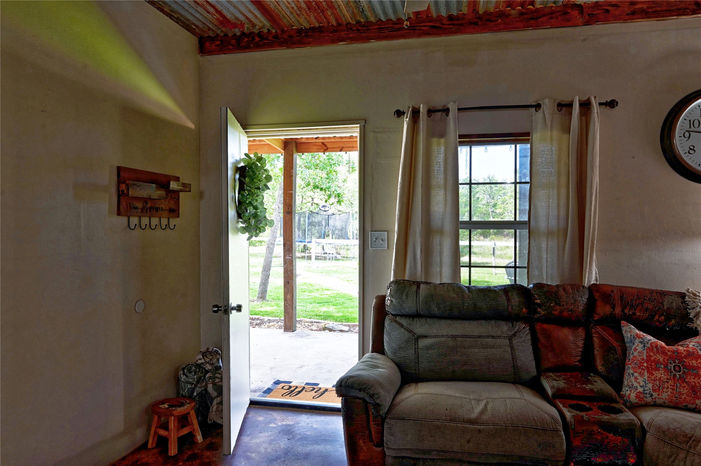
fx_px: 467
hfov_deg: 73.8
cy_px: 233
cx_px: 350
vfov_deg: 53.1
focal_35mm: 24
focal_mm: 24
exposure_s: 1/20
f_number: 8
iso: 400
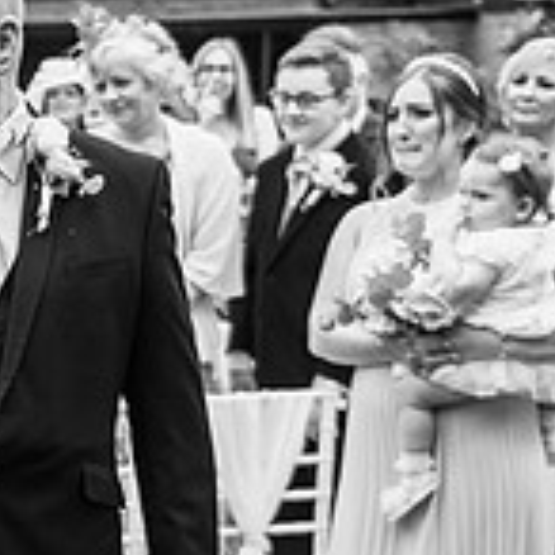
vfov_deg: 15.3
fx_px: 2068
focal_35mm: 114
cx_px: -341
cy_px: 379
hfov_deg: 14.1
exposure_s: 1/1600
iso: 100
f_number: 2.8
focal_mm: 31
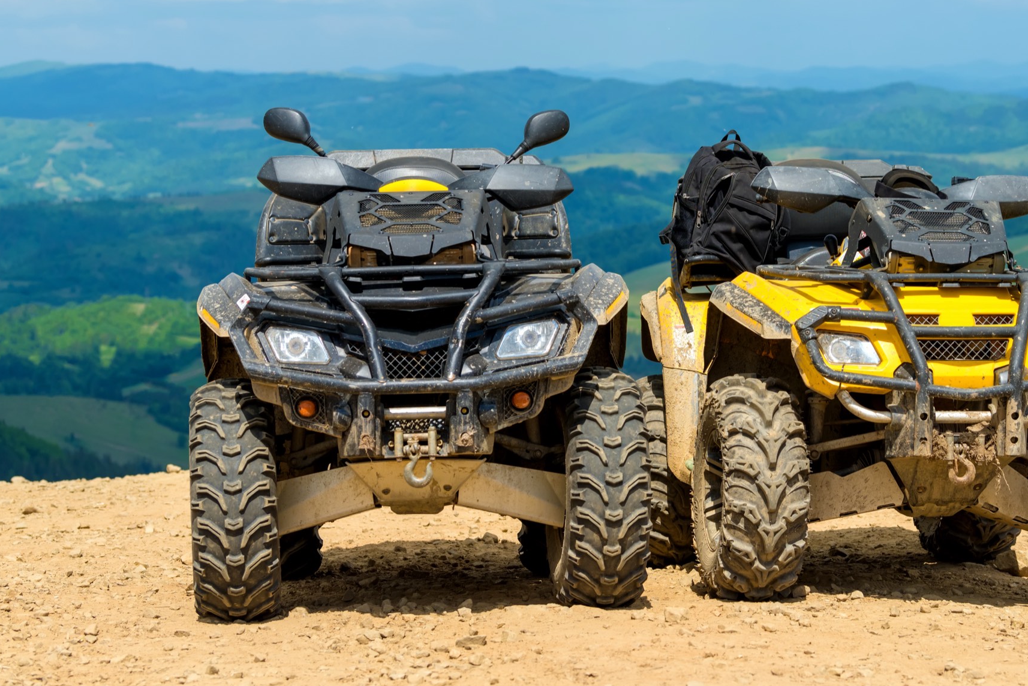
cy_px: 261
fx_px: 2799
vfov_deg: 14.0
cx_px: 685
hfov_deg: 20.7
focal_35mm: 98
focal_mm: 70
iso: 200
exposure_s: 1/1600
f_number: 5
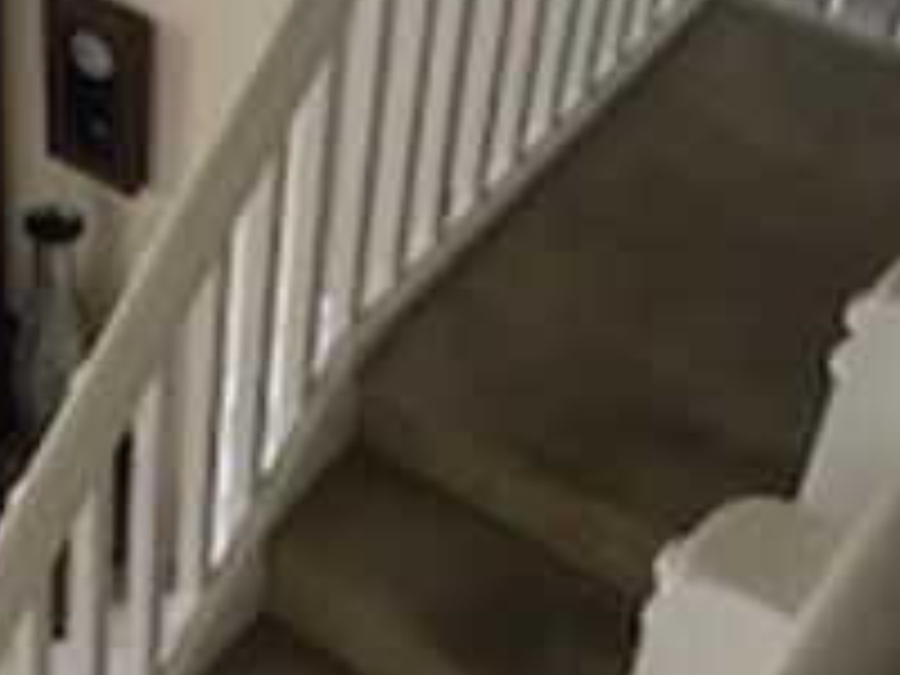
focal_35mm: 70
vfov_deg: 20.3
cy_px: -20
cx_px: -22
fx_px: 1820
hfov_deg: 26.2
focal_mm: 3.99
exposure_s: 1/30
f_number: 1.8
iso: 40
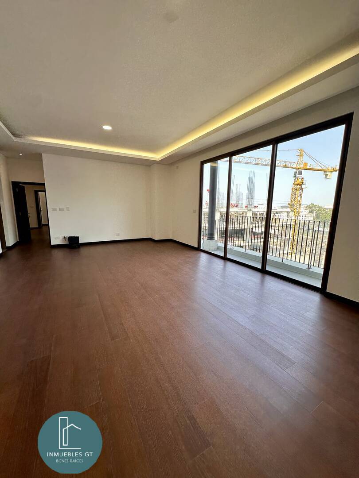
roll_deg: -1.0
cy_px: 239
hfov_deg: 85.7
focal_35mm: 14
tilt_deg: -9.0
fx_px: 194
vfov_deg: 102.1
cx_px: 180
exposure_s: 1/132
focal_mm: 2.22
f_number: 2.2
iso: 40
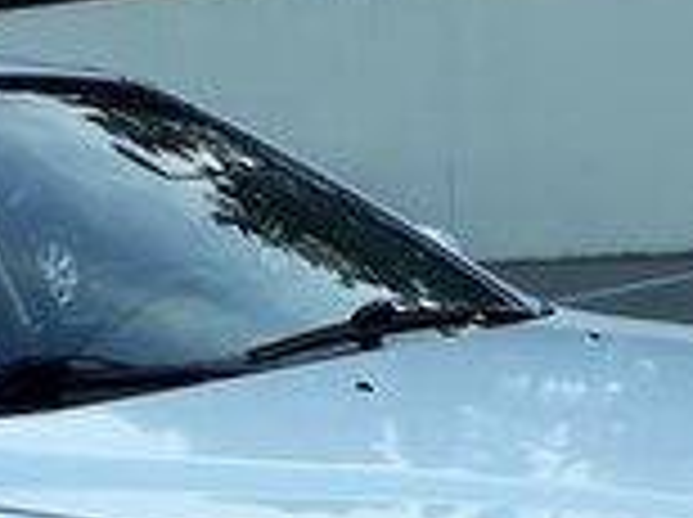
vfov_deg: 12.3
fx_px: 2319
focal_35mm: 116
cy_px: 687
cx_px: 158
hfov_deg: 16.9
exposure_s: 1/326
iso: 40
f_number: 1.9
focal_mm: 3.6
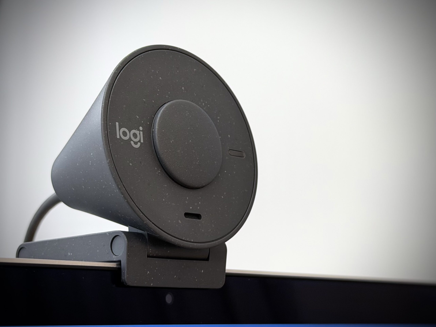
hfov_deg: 39.7
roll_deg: -13.8
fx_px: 605
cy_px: 164
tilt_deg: -3.2
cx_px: 218
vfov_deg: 30.3
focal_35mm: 48
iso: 160
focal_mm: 6.76
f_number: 1.78
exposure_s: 1/52
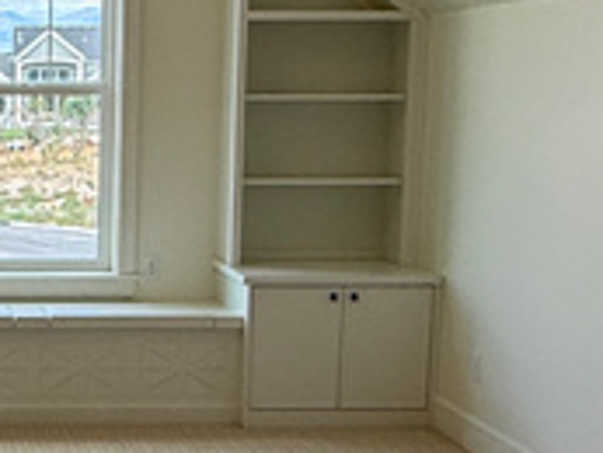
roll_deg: +0.7
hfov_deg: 22.0
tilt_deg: -8.8
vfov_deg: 17.8
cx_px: -91
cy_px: 300
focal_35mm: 83
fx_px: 1447
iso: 50
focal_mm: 2.22
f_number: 2.2
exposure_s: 1/120
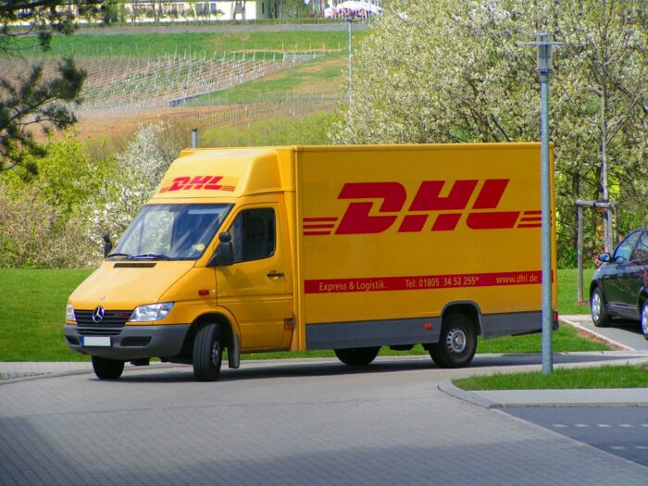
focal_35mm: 226
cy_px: 243
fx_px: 4231
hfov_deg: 8.8
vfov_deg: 6.6
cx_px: 324
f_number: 5
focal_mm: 34.5
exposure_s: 1/400
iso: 50
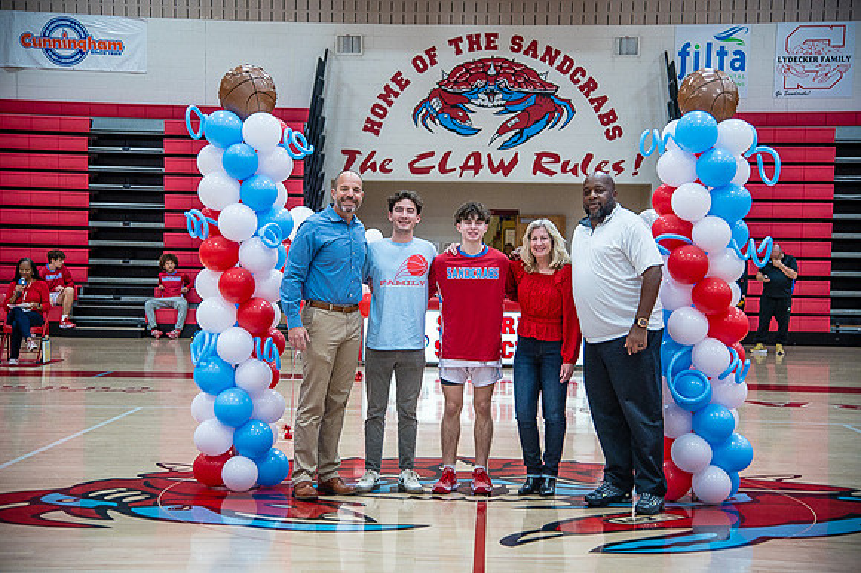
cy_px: 286
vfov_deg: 20.9
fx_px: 1554
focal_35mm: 65
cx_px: 430
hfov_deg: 31.0
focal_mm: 65
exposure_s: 1/320
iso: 2000
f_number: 4
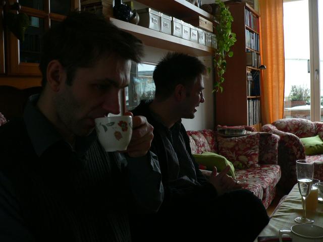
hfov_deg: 51.4
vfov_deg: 39.7
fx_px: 336
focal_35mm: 36
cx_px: 162
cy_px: 121
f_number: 2.8
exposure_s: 1/125
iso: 200
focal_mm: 6
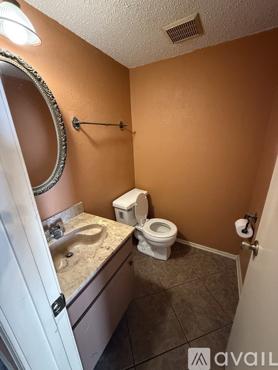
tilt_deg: -17.6
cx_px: 139
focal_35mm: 14
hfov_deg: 85.7
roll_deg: +1.7
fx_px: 150
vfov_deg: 102.1
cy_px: 185
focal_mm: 2.22
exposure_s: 1/40
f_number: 2.2
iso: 1000
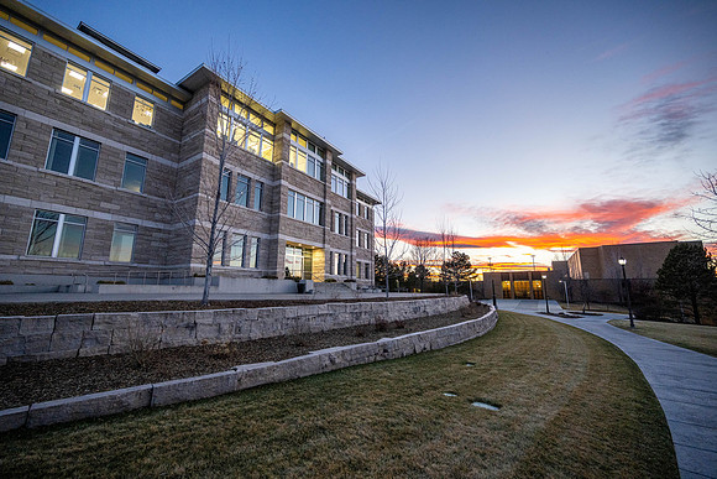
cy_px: 240
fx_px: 279
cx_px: 358
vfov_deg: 81.2
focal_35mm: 14
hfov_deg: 104.2
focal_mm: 14
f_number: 4
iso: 1000
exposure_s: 1/250
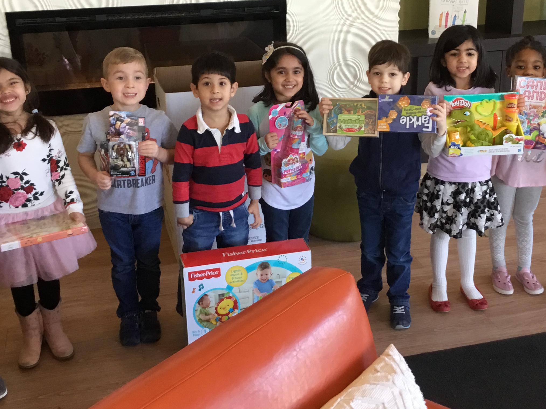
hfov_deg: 38.1
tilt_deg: -18.0
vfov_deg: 28.9
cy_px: 137
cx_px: 302
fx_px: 789
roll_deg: +1.8
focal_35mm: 50
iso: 80
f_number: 2.4
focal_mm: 3.3
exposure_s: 1/30
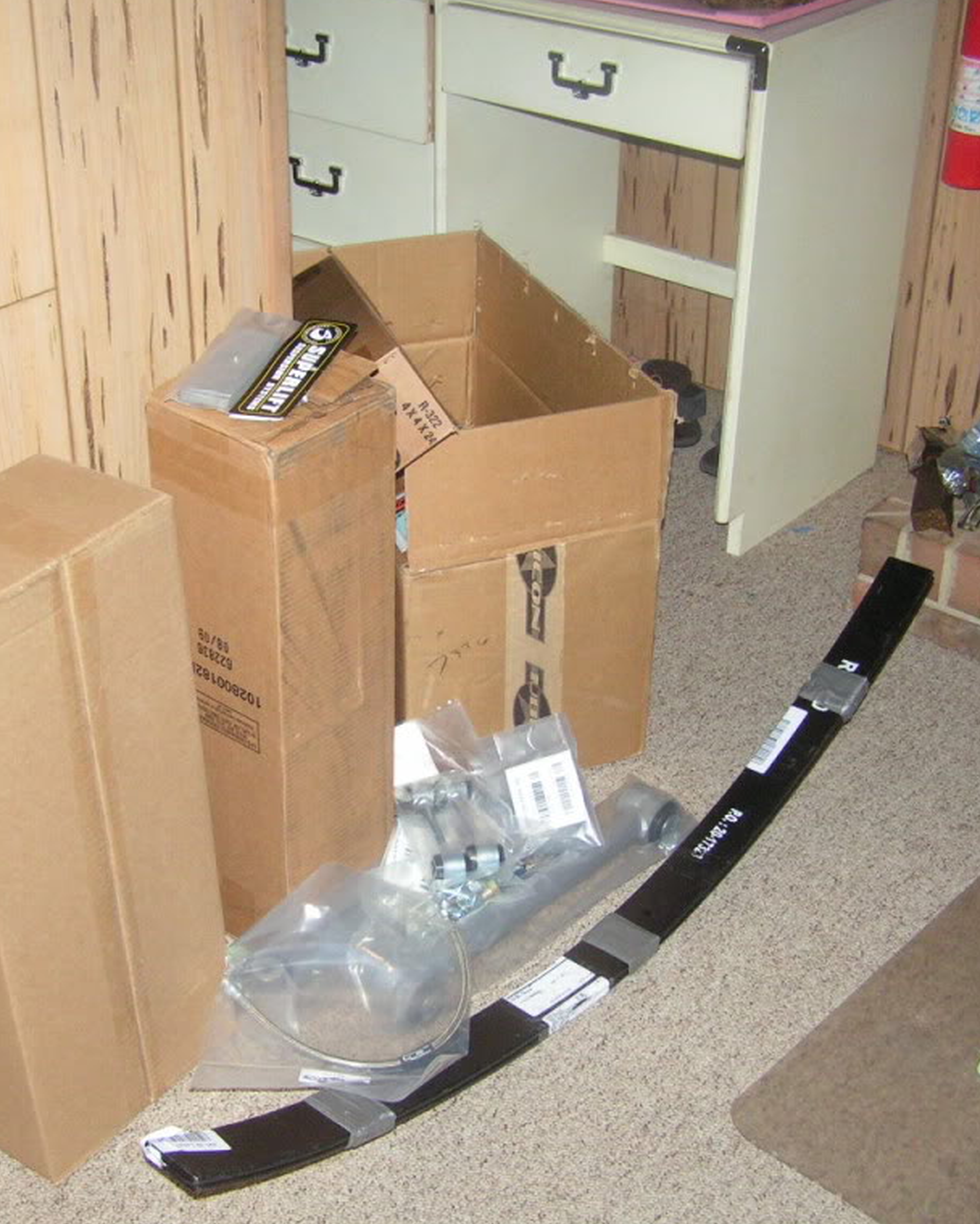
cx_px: 397
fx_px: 1813
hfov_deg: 30.2
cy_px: 609
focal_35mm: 50
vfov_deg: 37.3
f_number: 2.8
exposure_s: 1/40
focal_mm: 6.3
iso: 200
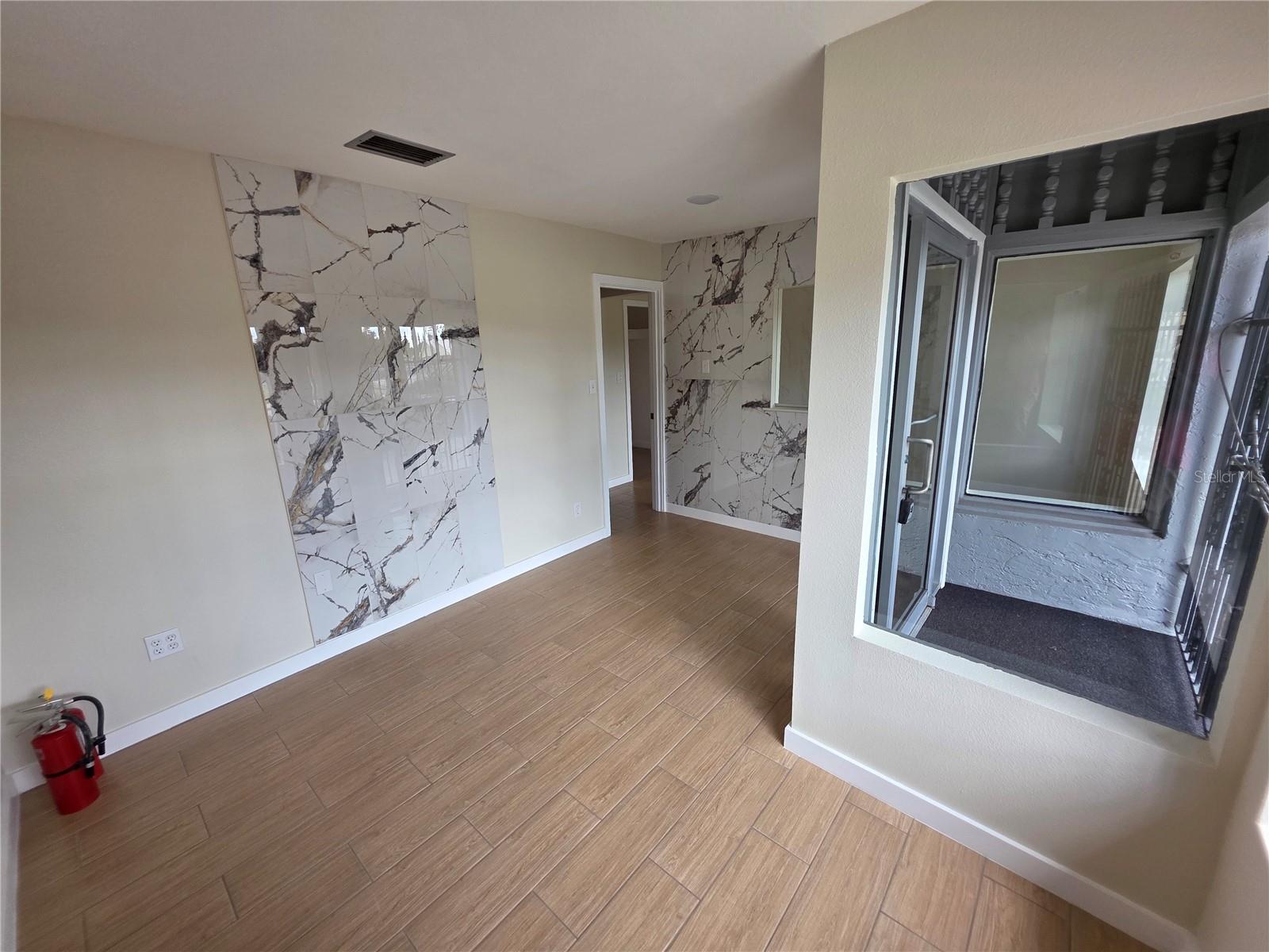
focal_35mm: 13
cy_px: 476
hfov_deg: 106.2
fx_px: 477
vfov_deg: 89.9
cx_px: 634
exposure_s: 1/359
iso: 160
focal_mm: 2.2
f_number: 1.9
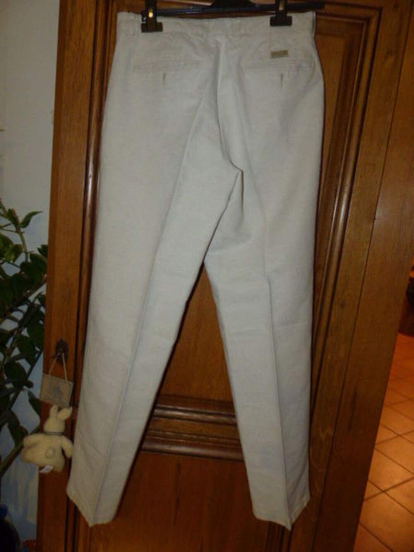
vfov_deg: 69.4
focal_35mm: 25
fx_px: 399
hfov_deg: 54.9
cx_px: 207
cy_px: 276
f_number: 2.8
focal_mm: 4.5
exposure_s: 1/8
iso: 400
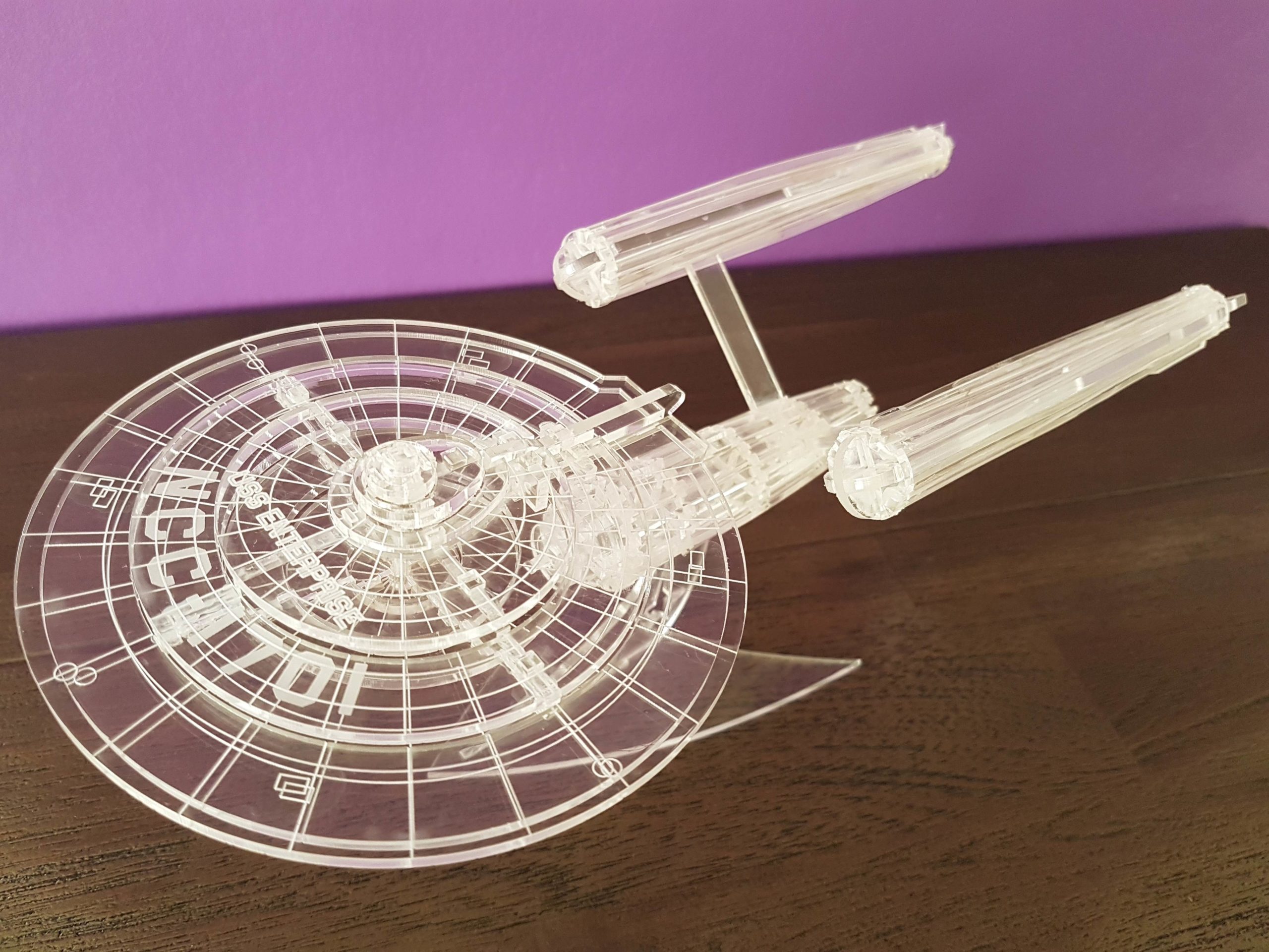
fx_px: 953
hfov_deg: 67.3
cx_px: 634
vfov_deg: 53.1
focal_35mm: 26
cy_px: 476
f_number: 1.7
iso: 160
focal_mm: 4.2
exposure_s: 1/50
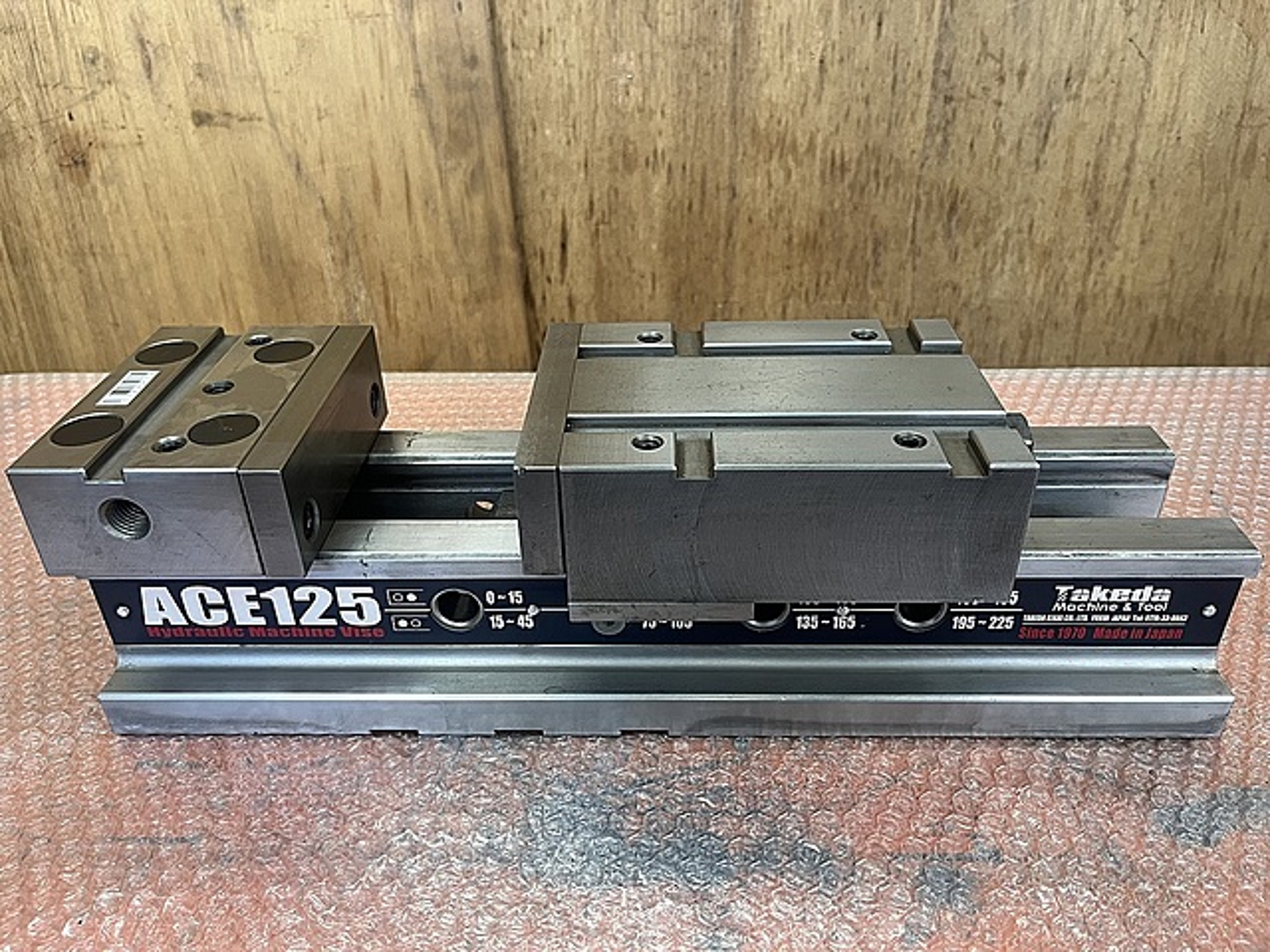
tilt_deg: -32.2
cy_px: 476
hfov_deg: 67.3
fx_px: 954
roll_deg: +2.4
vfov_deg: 53.1
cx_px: 635
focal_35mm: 26
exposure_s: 1/60
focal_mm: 5.1
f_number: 1.6
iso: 125
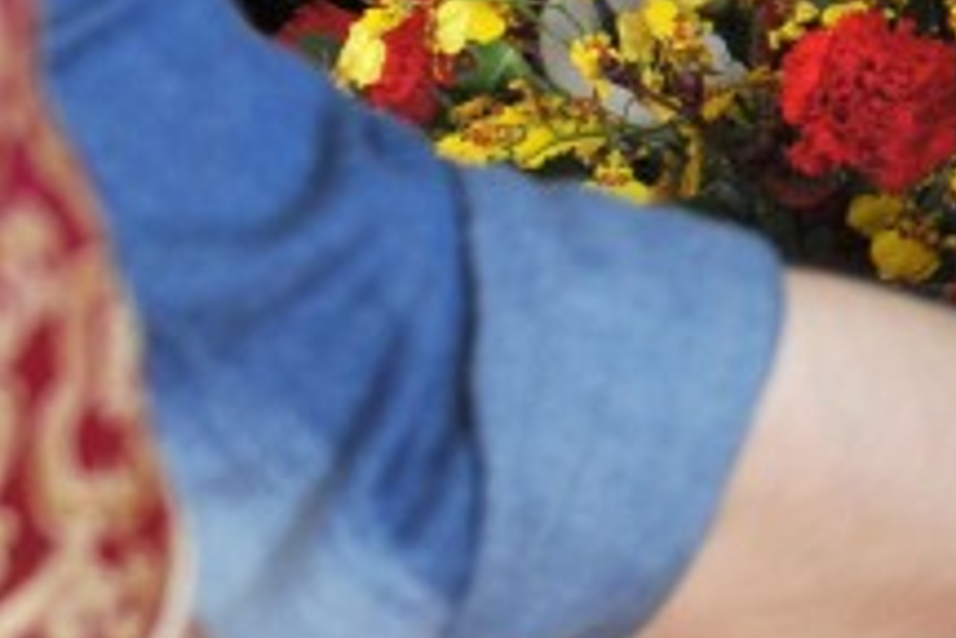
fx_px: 6532
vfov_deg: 5.4
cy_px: -720
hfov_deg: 7.8
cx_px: 2315
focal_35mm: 246
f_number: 4.5
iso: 640
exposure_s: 1/80
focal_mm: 38
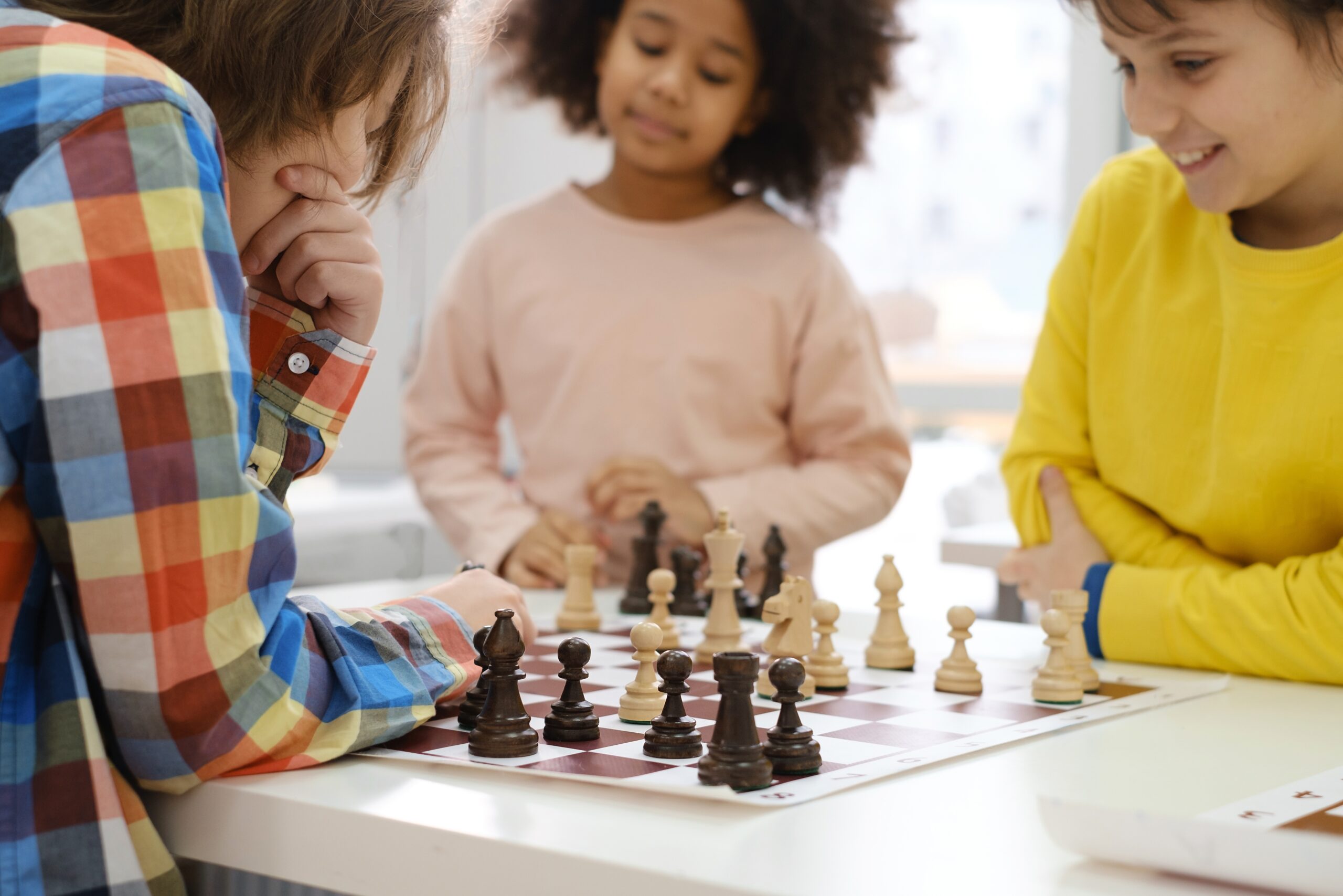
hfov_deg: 37.5
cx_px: 672
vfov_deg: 25.5
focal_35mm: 53
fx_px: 1977
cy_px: 448
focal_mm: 35
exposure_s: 1/200
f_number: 2.8
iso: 800
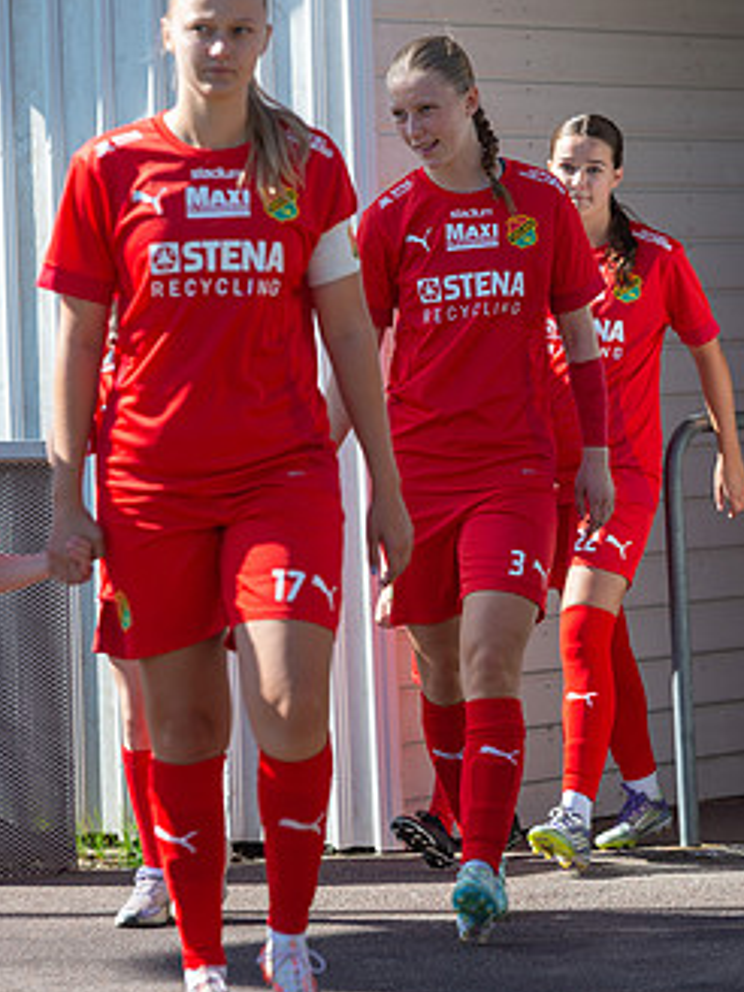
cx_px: 422
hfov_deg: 7.0
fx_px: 6047
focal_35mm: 211
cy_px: 553
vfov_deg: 9.4
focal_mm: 160
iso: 400
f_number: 5
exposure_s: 1/1250
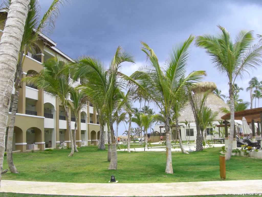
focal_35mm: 38
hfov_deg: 49.0
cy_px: 98
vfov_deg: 37.7
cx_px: 131
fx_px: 288
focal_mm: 6.2
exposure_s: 1/125
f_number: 8
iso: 100
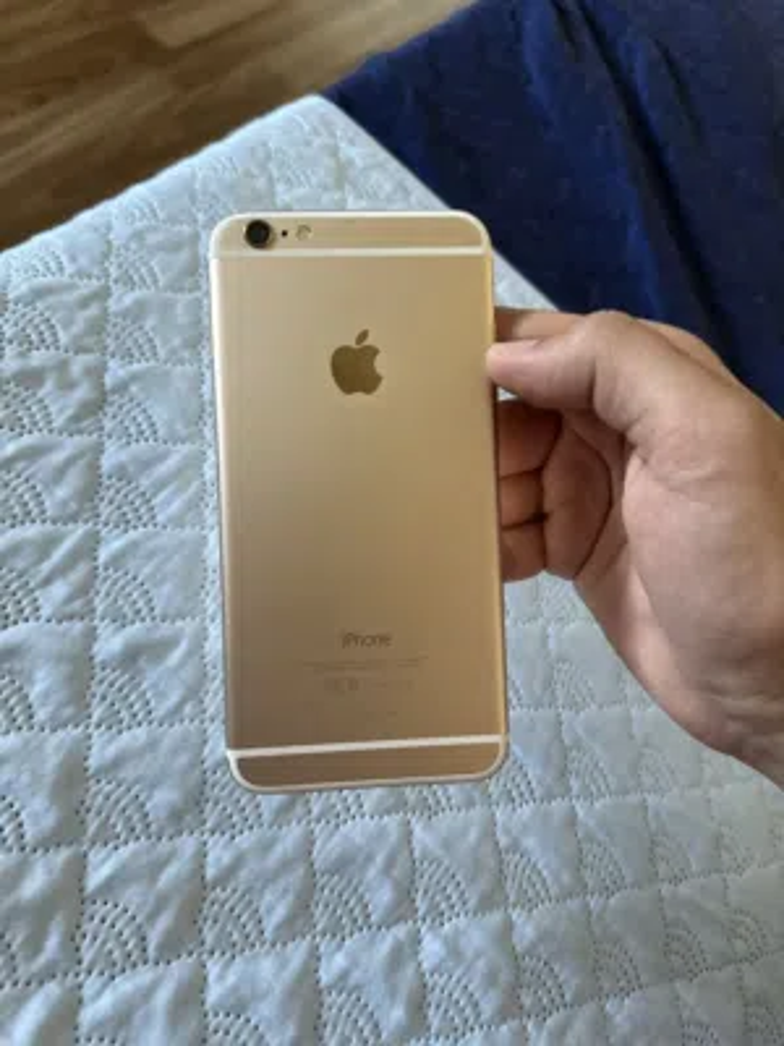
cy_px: 523
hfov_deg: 56.8
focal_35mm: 24
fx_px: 725
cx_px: 392
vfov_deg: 71.6
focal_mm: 6.86
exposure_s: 1/53
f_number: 1.78
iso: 1000
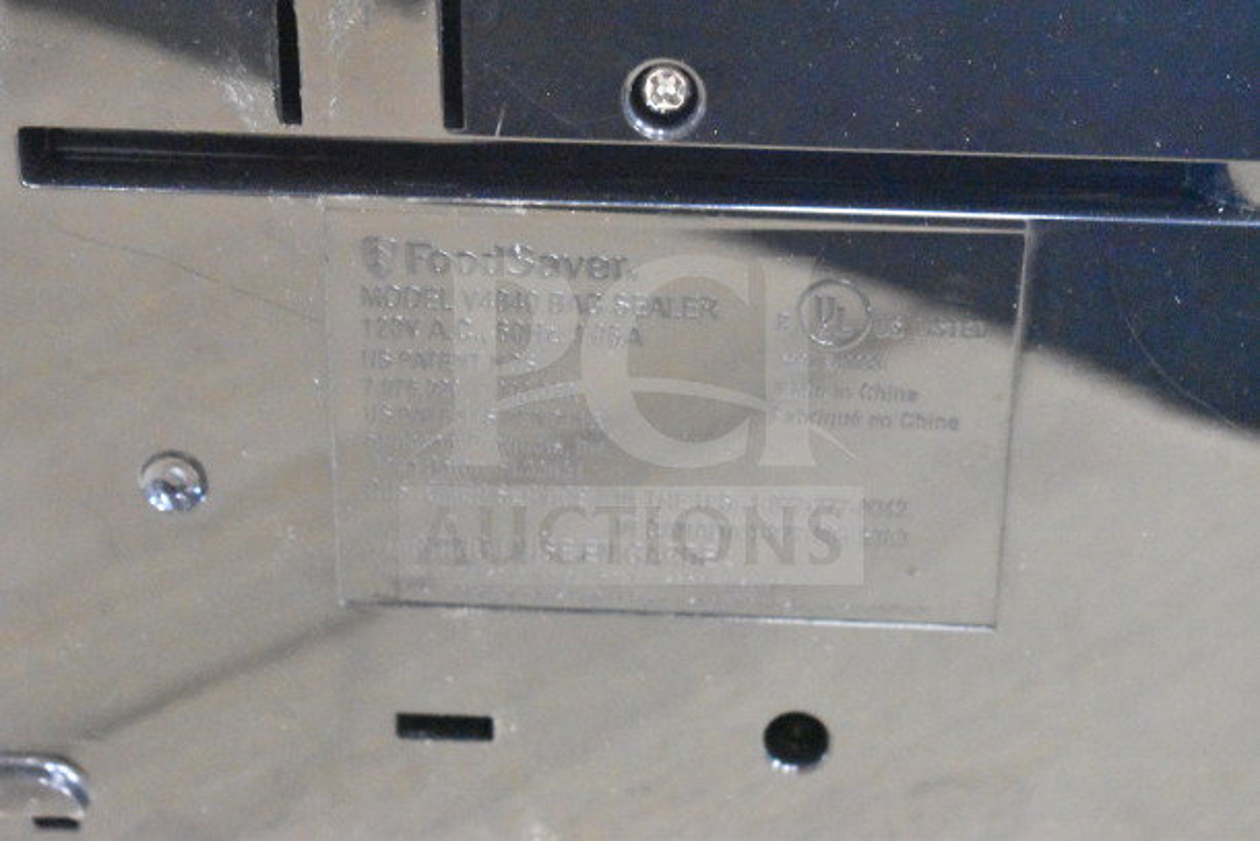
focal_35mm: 82
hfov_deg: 24.6
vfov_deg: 16.6
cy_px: 420
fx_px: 2888
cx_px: 630
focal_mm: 55
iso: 25600
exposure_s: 1/30
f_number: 5.6
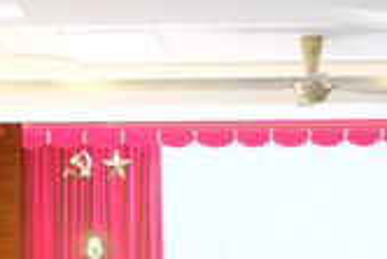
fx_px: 1227
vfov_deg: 11.9
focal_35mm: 114
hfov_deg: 17.8
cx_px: 289
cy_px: 287
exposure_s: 1/250
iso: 2500
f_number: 4
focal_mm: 23.5
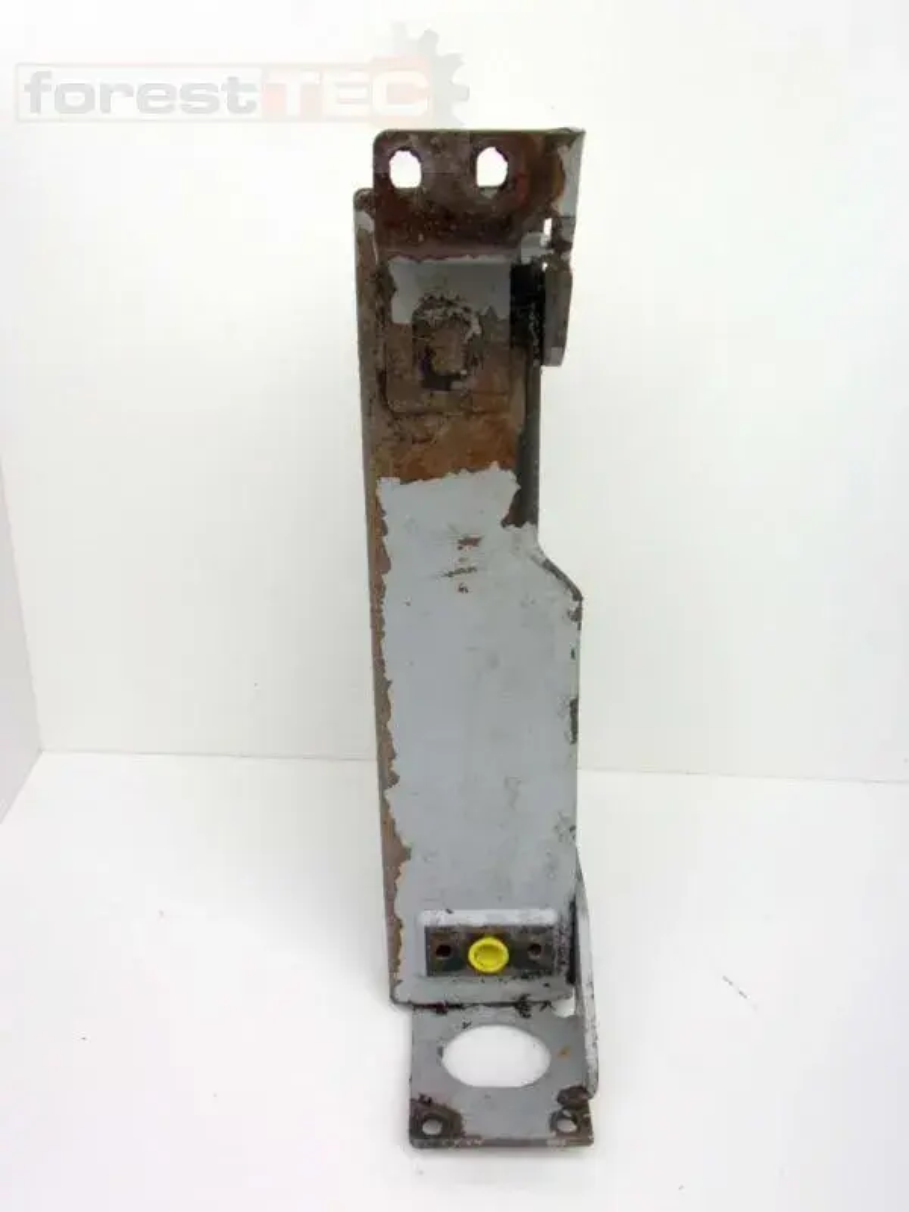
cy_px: 606
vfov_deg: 55.4
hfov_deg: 42.9
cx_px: 454
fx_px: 1155
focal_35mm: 33
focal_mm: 5.9
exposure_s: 1/450
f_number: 3.7
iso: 80
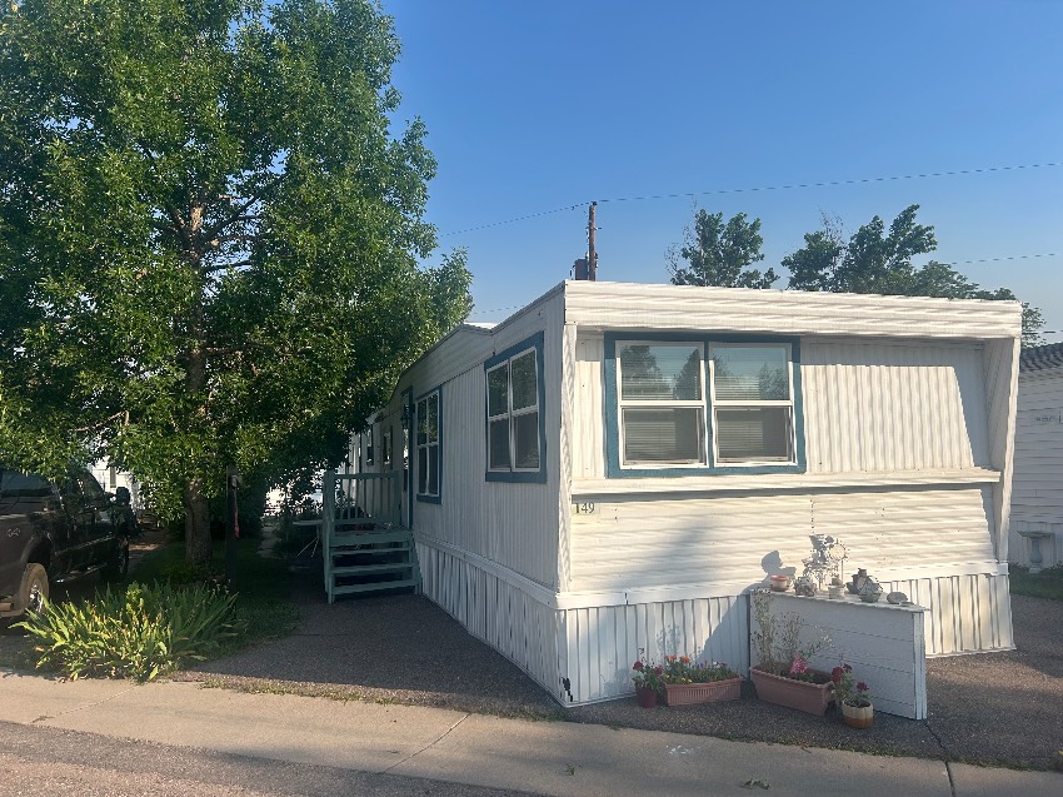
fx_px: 798
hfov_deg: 67.3
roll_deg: +1.8
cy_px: 398
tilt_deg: +3.3
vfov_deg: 53.0
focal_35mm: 26
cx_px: 532
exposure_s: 1/4444
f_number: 1.5
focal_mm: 5.7
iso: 50
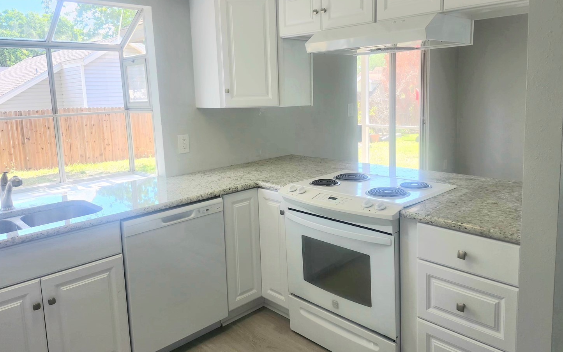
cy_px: 147
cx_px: 293
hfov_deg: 68.4
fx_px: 414
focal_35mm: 27
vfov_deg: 45.8
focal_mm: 5.54
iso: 40
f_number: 1.8
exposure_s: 1/182
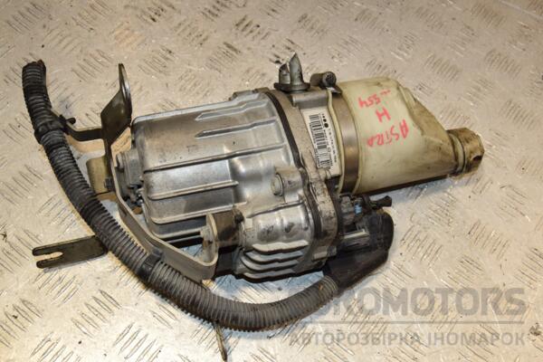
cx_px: 272
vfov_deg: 31.9
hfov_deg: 46.4
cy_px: 181
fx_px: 633
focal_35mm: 42
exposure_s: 1/200
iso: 800
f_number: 8
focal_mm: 28
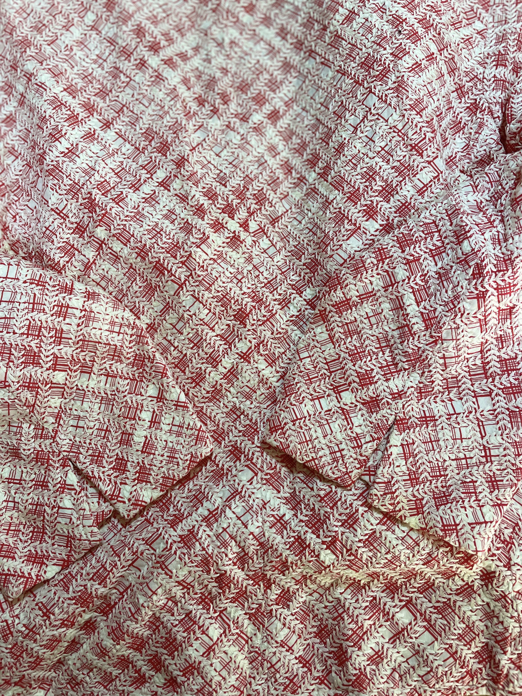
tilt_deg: -79.2
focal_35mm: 26
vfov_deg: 67.3
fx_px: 523
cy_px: 348
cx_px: 261
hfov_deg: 53.1
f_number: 1.6
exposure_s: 1/50
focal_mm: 4.2
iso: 200
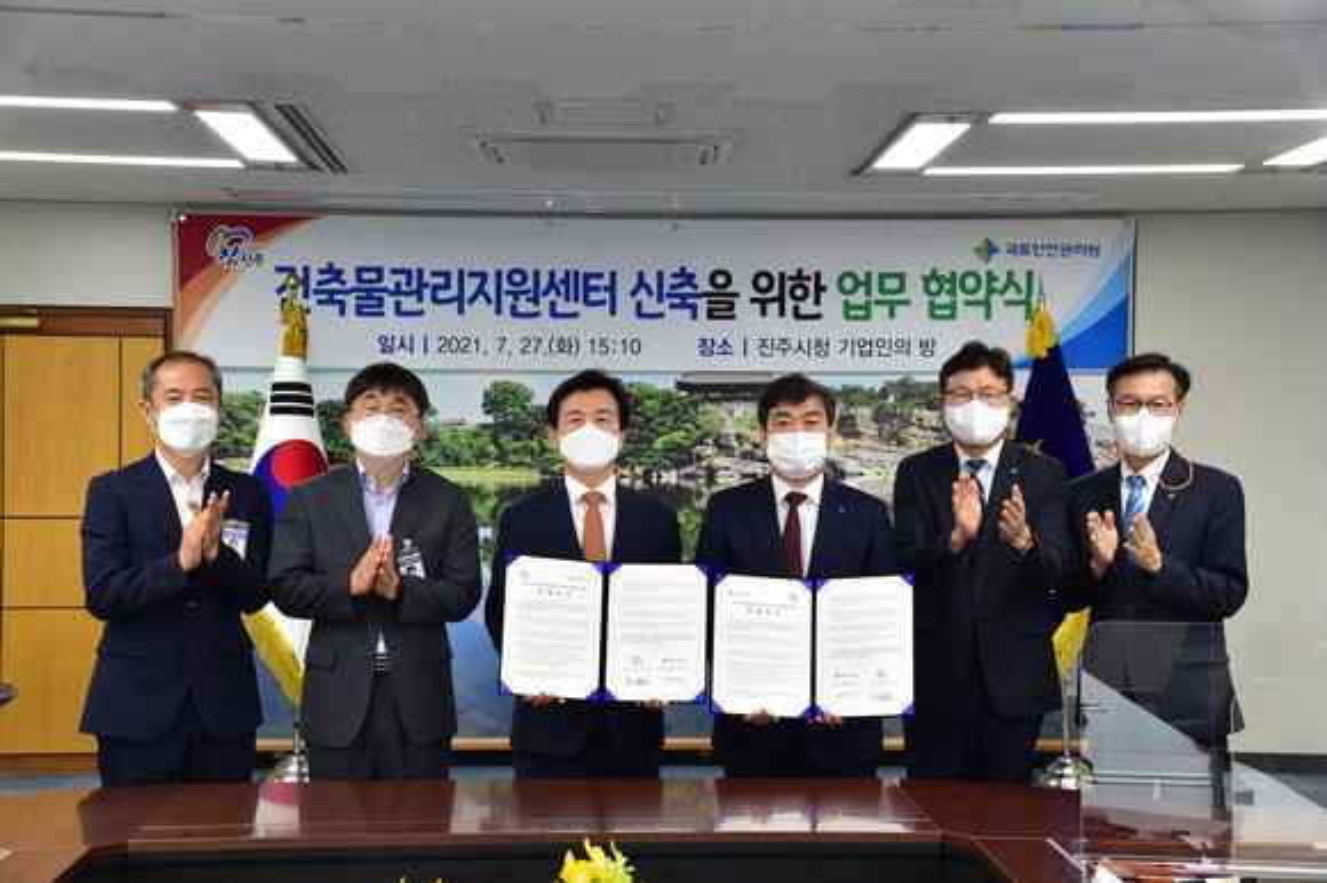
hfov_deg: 31.0
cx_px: 664
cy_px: 442
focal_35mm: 65
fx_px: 2395
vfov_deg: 20.9
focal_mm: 65
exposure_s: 1/250
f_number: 8
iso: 6400
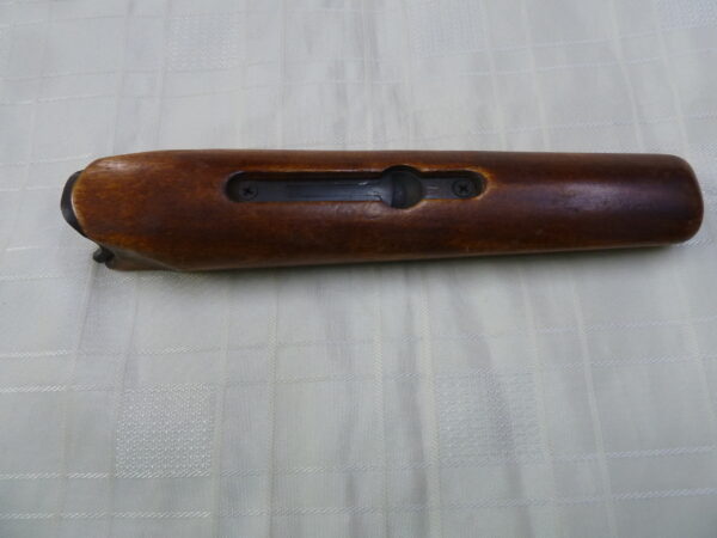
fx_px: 518
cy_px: 269
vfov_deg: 54.9
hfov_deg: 69.4
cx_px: 358
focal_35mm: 25
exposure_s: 1/30
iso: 200
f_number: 3.3
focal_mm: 4.1
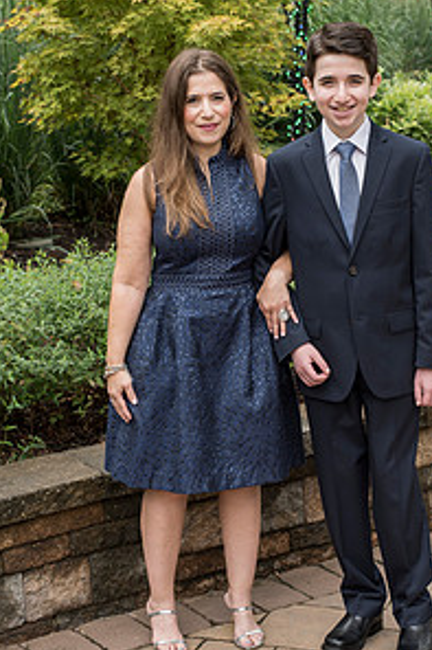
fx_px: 1369
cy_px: 321
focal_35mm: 76
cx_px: 268
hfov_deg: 17.9
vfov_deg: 26.7
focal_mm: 50
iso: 200
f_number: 5.6
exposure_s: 1/125
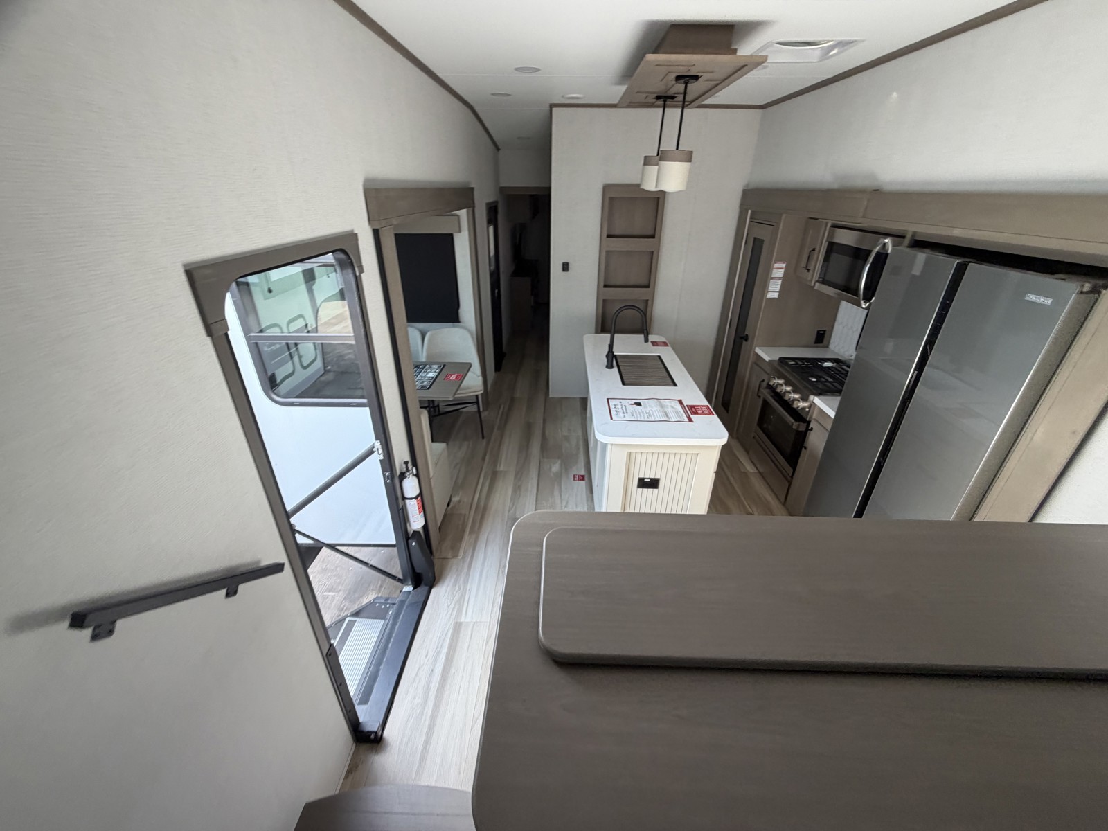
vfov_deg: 85.7
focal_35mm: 14
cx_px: 554
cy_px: 416
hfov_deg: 102.1
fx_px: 448
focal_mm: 2.22
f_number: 2.2
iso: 160
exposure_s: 1/121
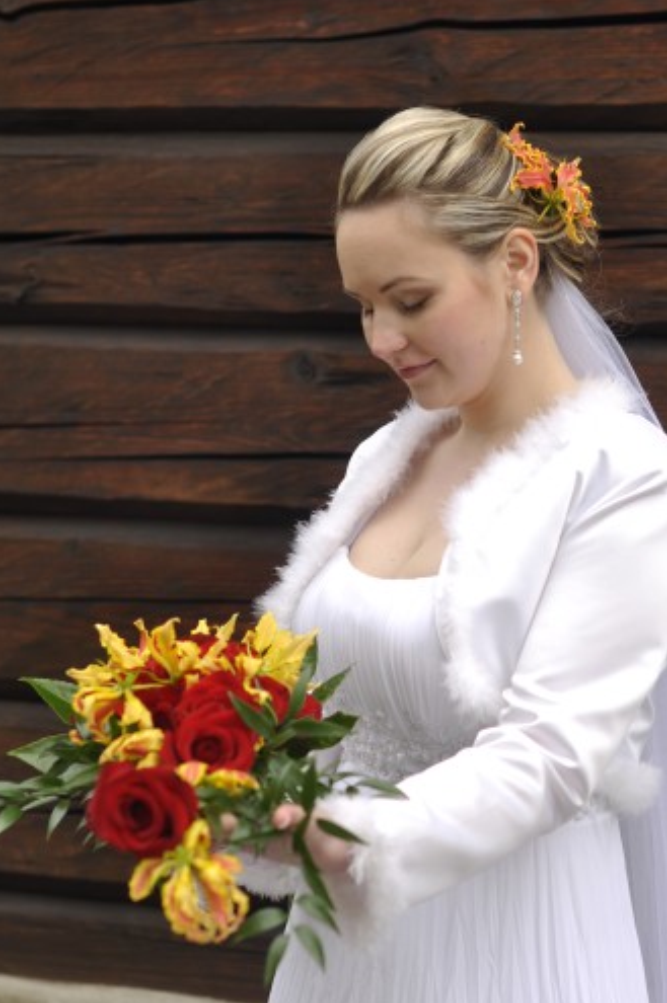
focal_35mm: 106
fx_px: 2952
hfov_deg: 12.9
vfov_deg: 19.3
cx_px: 394
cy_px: 557
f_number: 2.8
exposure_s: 1/125
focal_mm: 50
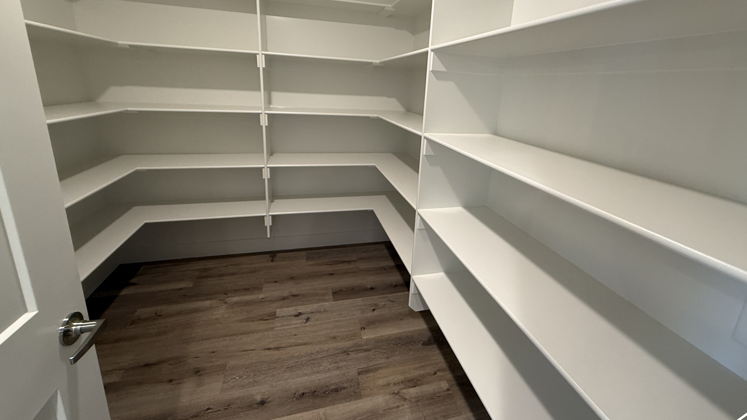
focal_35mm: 16
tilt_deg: -13.9
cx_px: 389
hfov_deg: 99.3
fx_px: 317
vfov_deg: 66.3
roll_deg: -3.3
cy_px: 163
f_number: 2.2
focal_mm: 2.22
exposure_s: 1/60
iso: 200
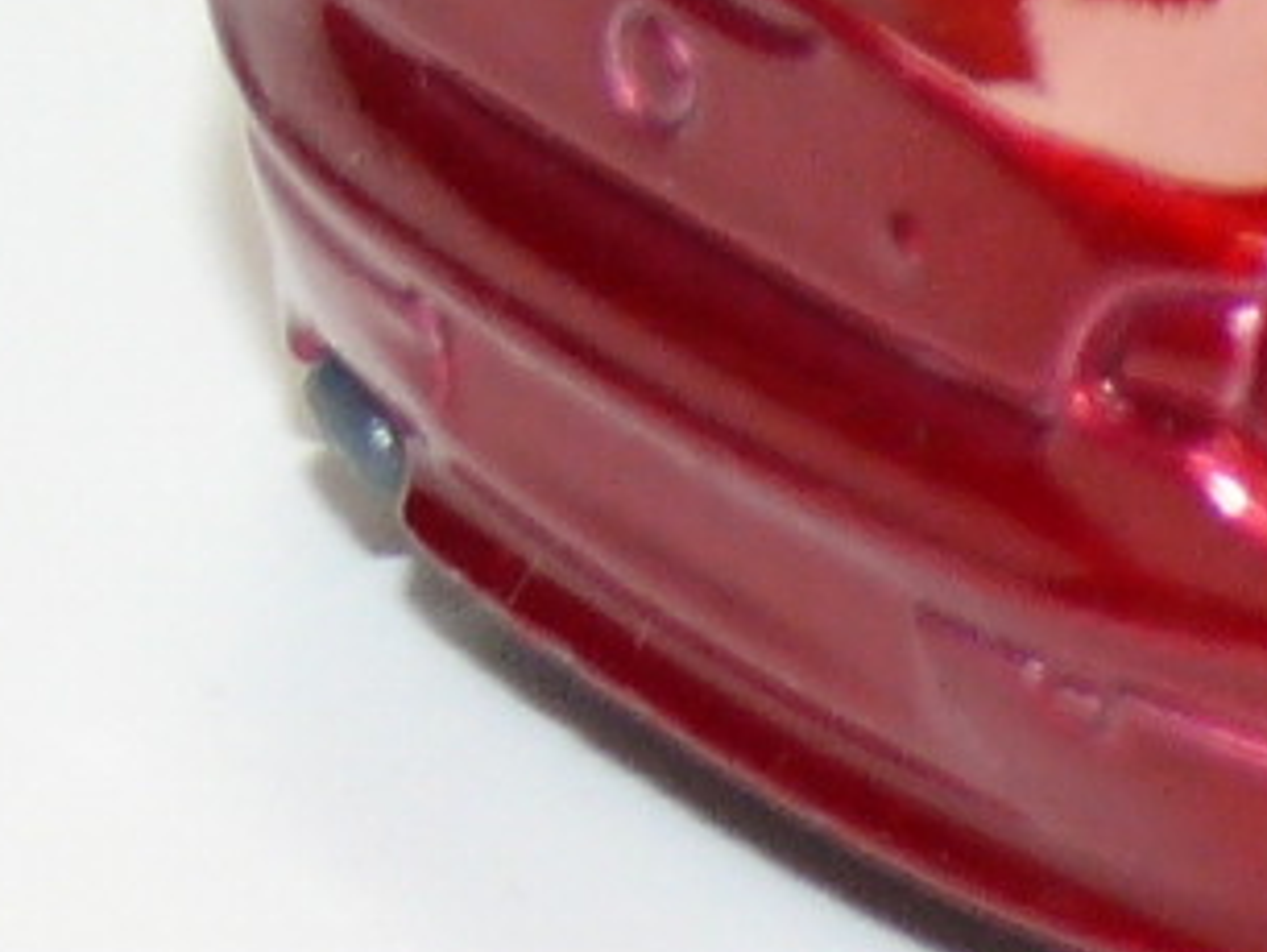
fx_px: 19707
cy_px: -774
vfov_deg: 2.8
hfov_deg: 3.6
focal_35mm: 538
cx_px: 2522
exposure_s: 1/30
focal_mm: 13.6
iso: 100
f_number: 4
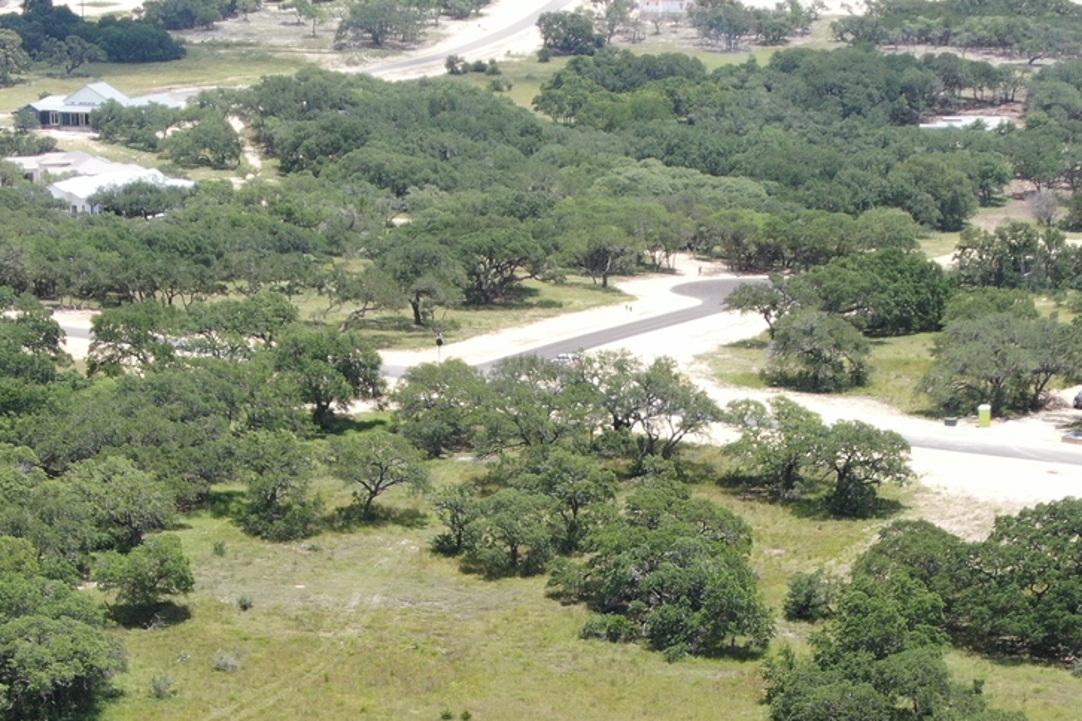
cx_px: 680
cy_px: 588
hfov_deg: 20.6
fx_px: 2975
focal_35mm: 99
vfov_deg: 13.7
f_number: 3.8
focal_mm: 8.6
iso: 110
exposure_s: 1/400
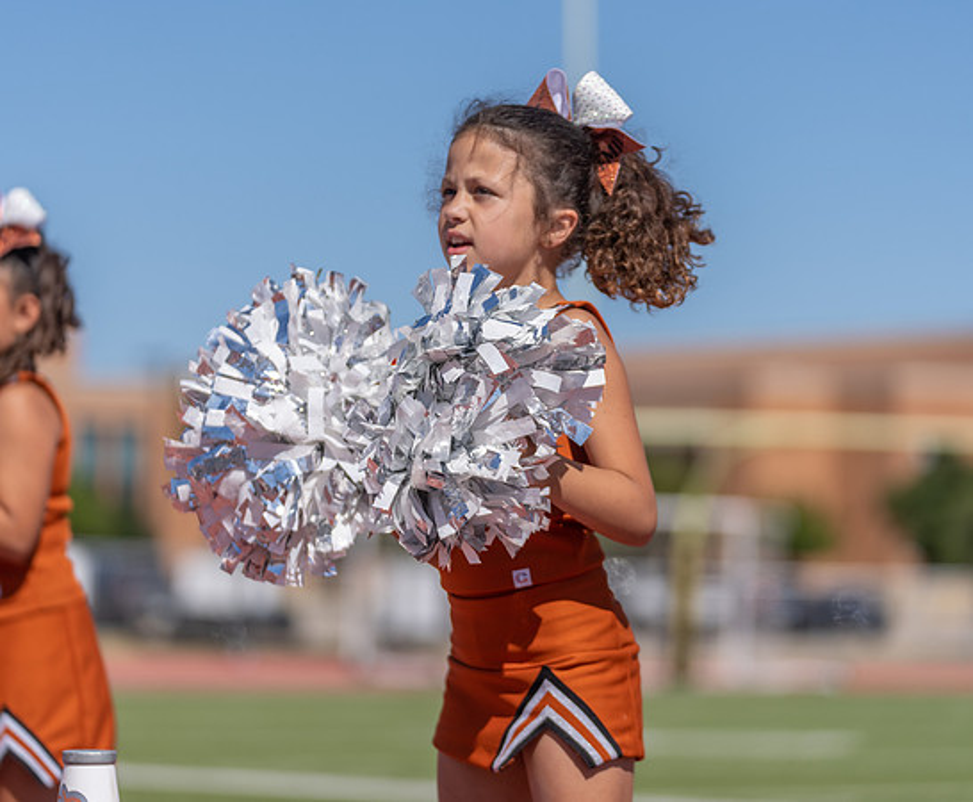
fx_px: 4854
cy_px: 370
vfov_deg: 9.4
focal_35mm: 167
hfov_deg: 11.4
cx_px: 502
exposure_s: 1/3200
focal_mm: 135
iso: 100
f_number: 2.8
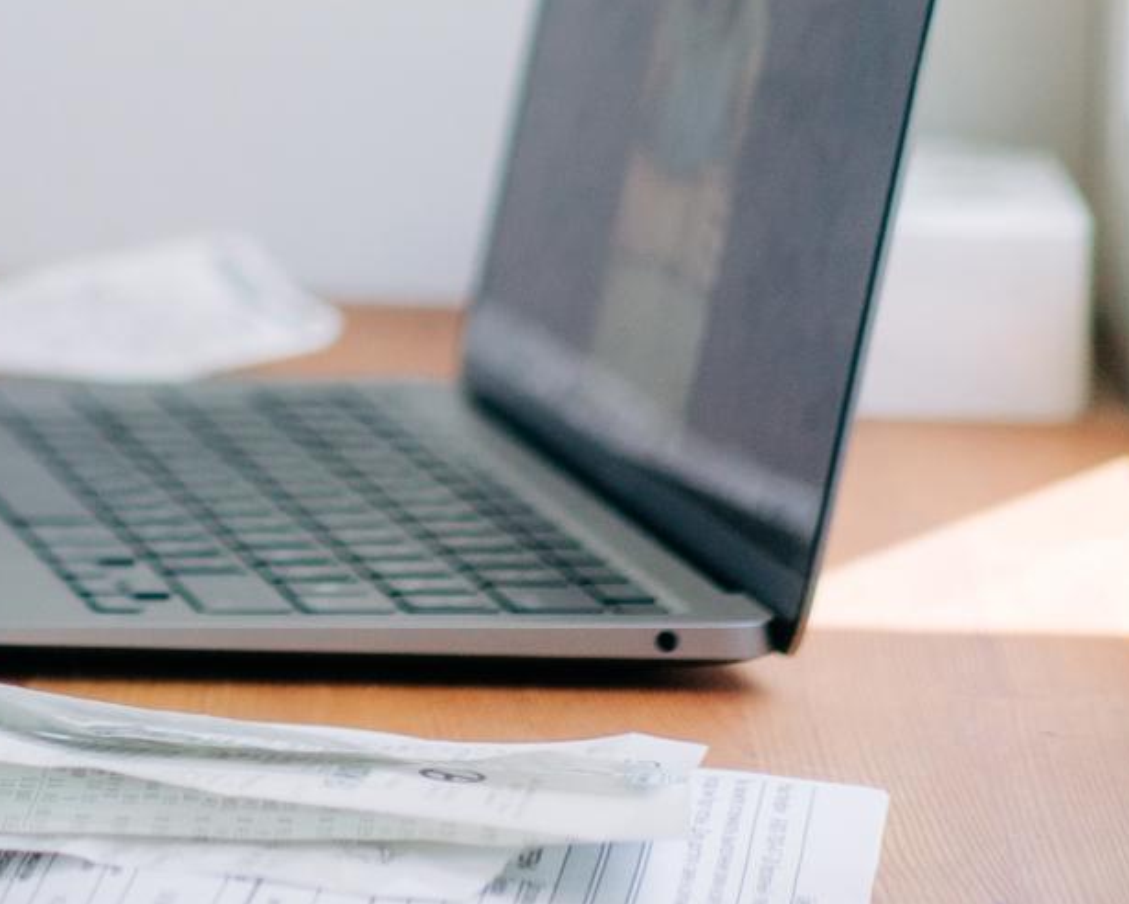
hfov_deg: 7.2
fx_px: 8420
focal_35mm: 252
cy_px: -885
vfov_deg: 6.0
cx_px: -1527
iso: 250
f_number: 2.5
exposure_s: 1/320
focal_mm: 55
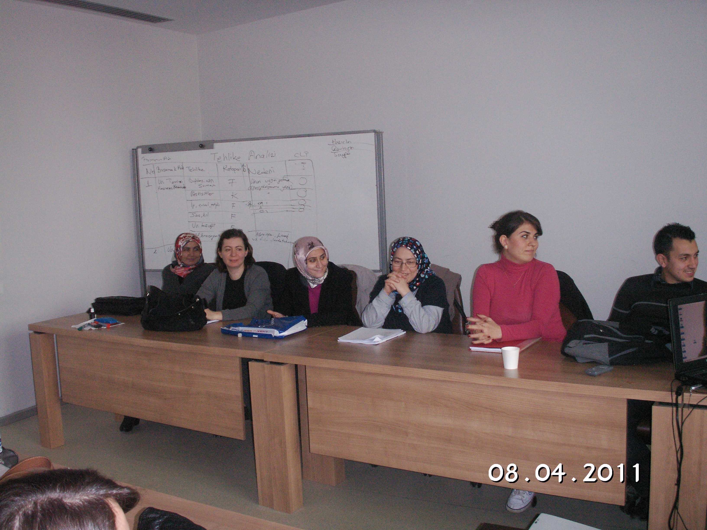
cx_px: 354
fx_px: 756
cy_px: 265
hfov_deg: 50.1
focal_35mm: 37
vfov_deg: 38.7
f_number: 3.5
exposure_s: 1/40
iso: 160
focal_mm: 7.7
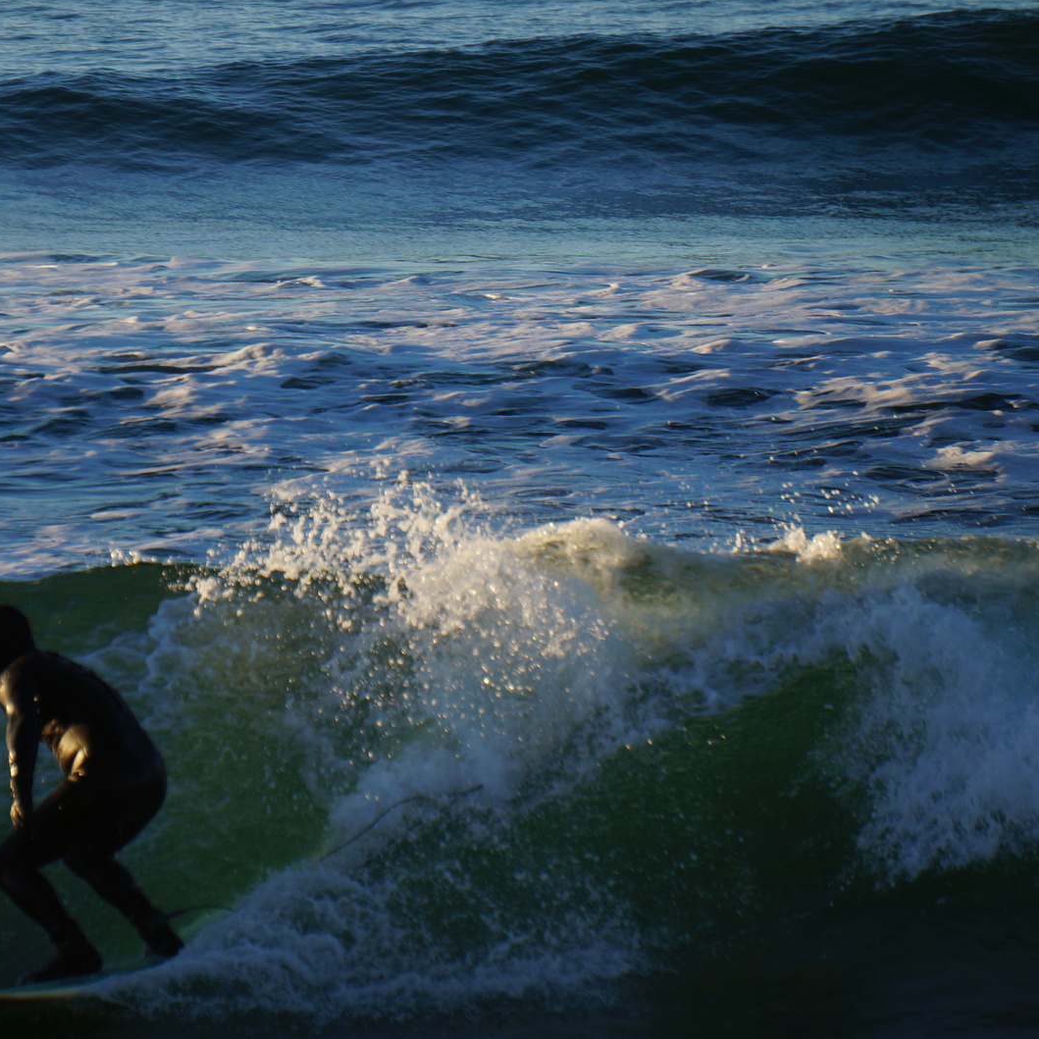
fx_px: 13719
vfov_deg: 4.3
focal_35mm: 404
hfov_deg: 4.3
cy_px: 519
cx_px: 371
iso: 200
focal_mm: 210
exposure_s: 1/400
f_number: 8
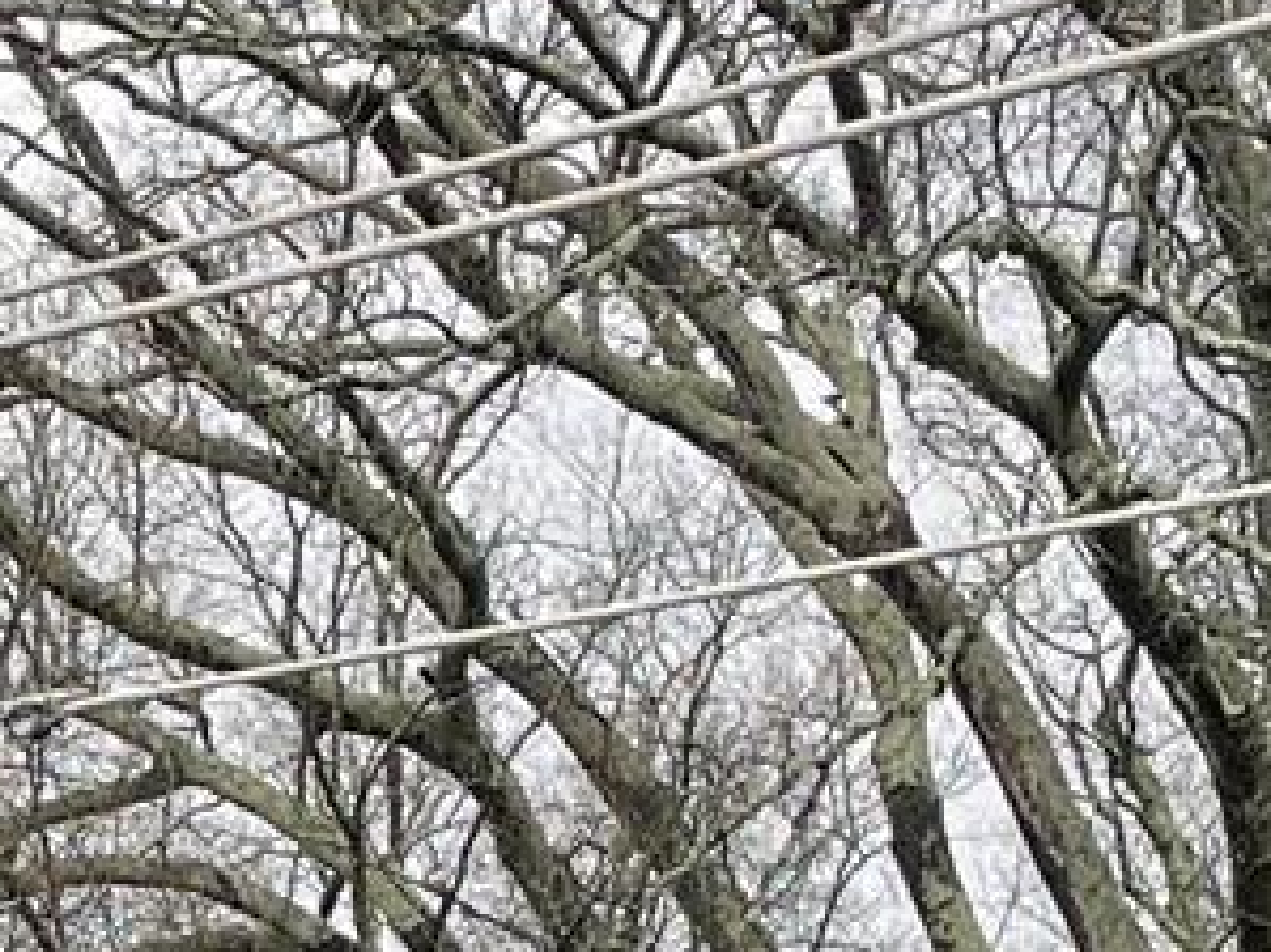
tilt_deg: -4.2
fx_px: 6533
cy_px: 2524
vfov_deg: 7.6
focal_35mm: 178
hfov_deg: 10.9
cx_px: -208
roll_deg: -0.2
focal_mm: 4.2
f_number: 1.6
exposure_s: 1/234
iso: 32
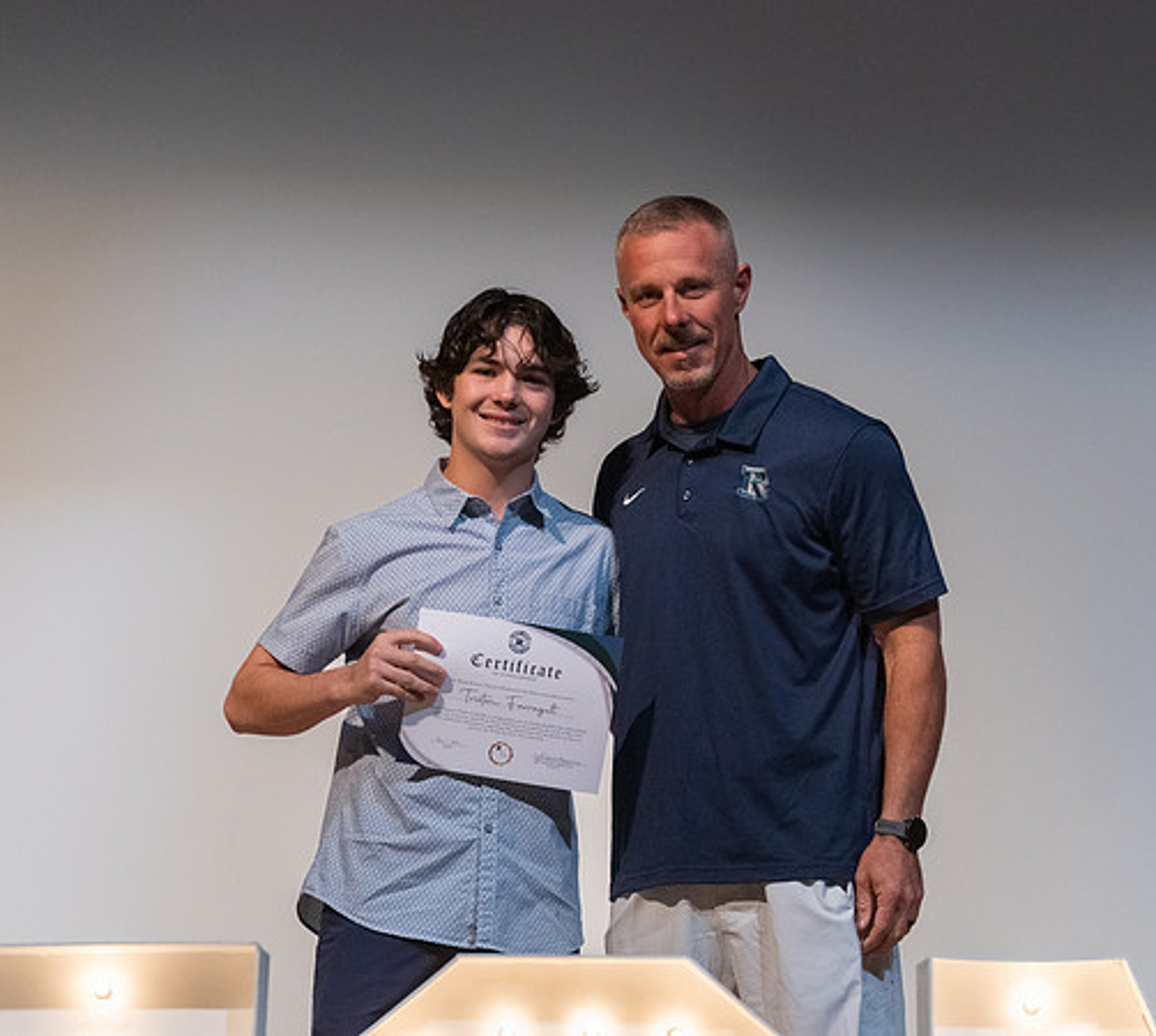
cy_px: 495
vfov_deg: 8.7
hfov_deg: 9.7
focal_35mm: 190
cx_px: 630
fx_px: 6808
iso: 5000
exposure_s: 1/320
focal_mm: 147
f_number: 4
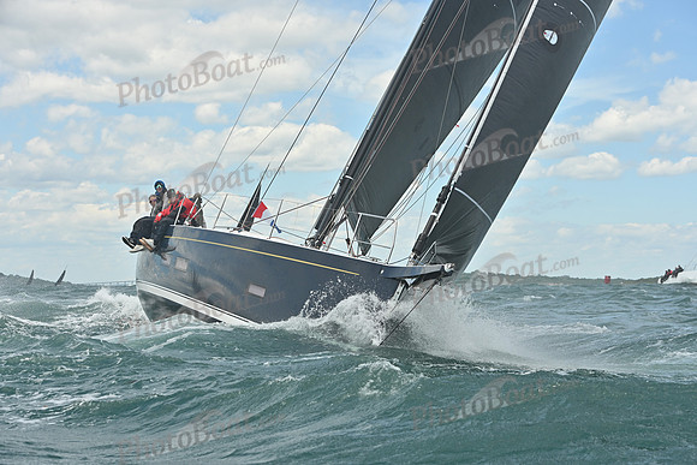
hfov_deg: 26.0
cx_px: 348
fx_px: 1510
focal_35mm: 78
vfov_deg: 17.5
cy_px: 232
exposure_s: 1/1250
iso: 250
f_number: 8
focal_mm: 78
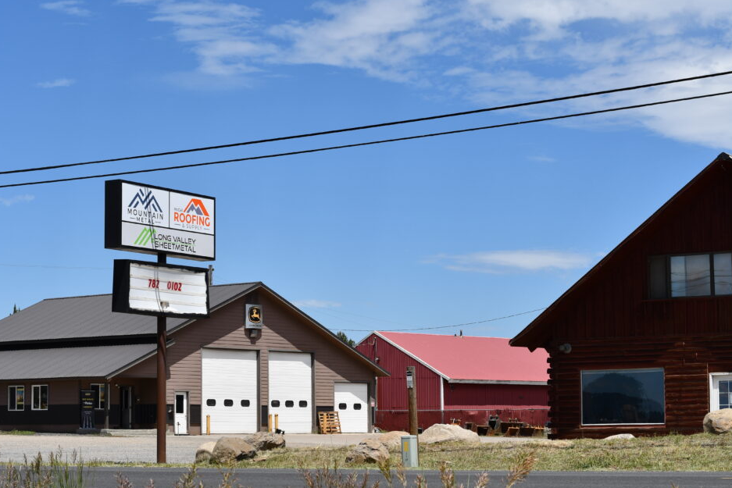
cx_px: 379
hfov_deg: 24.8
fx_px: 1667
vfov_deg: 16.7
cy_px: 240
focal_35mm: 82
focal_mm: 50
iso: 100
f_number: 9
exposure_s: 1/320
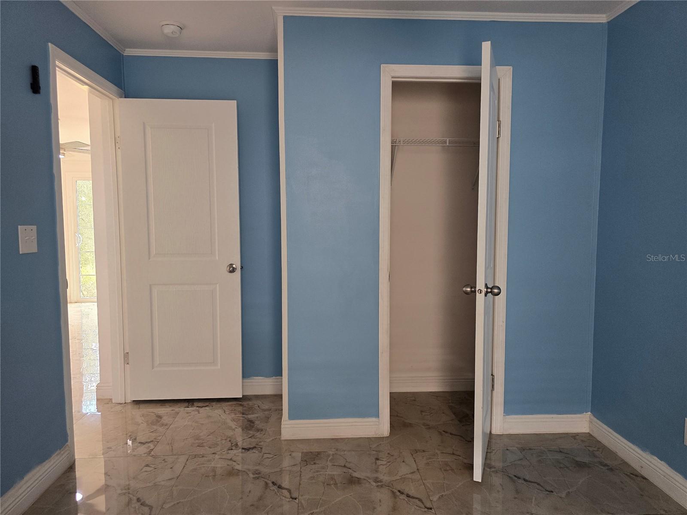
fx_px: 456
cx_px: 344
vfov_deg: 58.9
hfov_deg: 73.9
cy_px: 258
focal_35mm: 23
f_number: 1.7
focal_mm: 6.3
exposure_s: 1/120
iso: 250
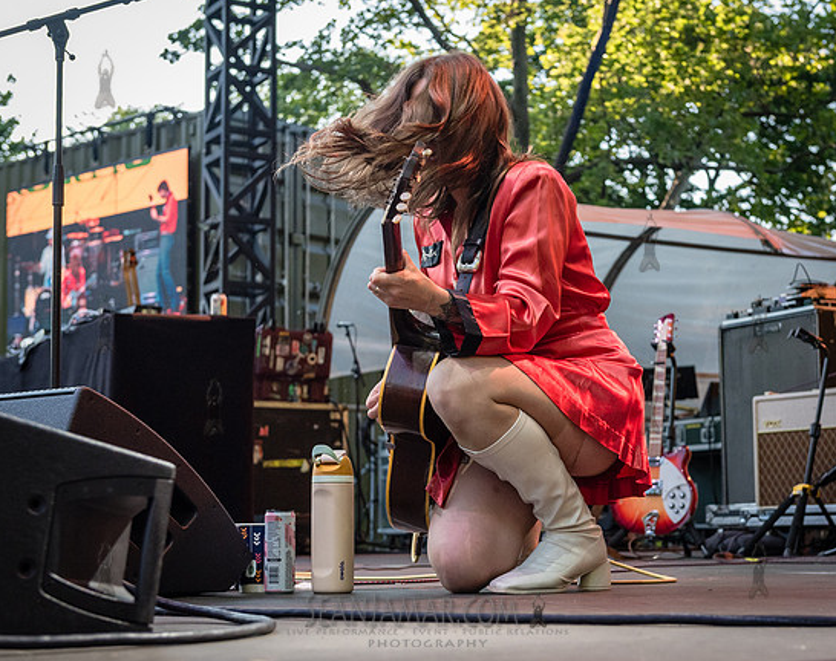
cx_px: 514
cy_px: 350
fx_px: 1552
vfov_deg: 24.1
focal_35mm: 63
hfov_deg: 30.0
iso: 2000
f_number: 4.5
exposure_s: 1/1250
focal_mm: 50
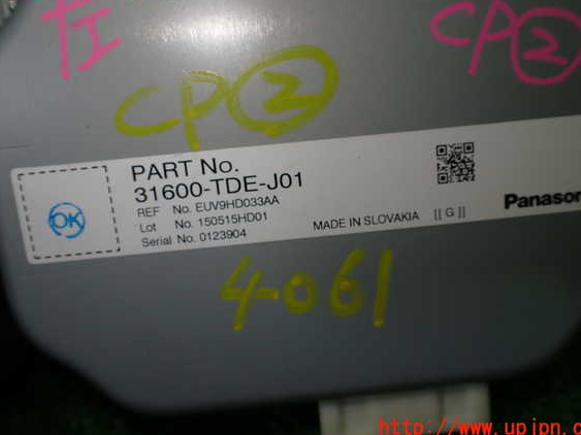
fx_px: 537
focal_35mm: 32
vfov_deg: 44.1
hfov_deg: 56.8
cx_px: 302
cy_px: 209
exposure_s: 1/125
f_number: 3.2
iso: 100
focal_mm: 5.4
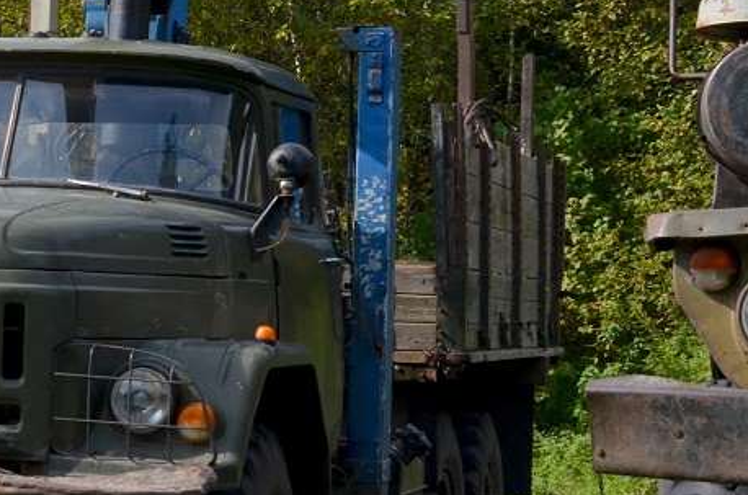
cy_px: 157
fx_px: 2280
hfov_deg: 18.2
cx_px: 5
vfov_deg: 12.4
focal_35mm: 110
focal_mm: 28
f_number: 6.3
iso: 320
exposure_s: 1/1600
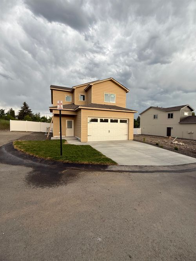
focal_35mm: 14
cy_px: 130
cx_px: 98
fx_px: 106
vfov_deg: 102.1
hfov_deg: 85.7
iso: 64
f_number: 2.2
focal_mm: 2.22
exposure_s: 1/99
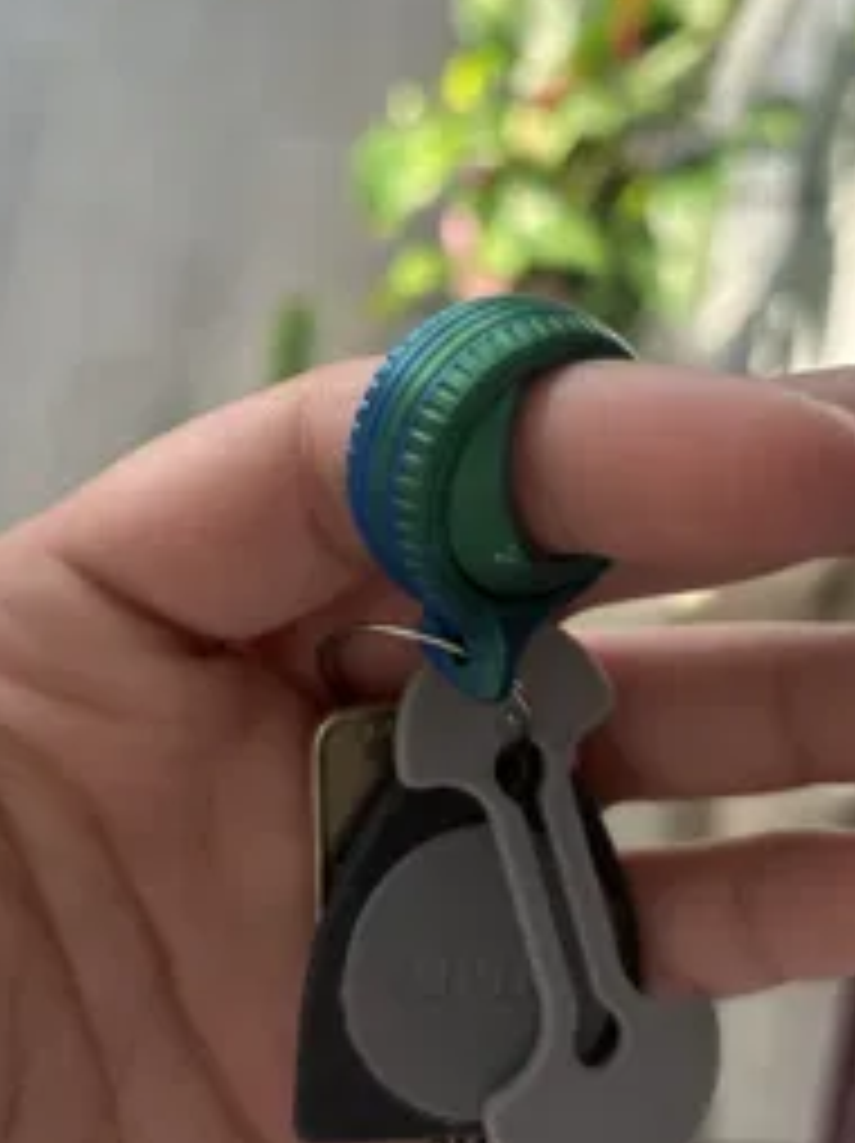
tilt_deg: -69.2
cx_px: 450
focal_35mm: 41
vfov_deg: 45.6
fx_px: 1353
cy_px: 472
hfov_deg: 35.1
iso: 125
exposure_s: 1/121
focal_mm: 5.96
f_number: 1.6
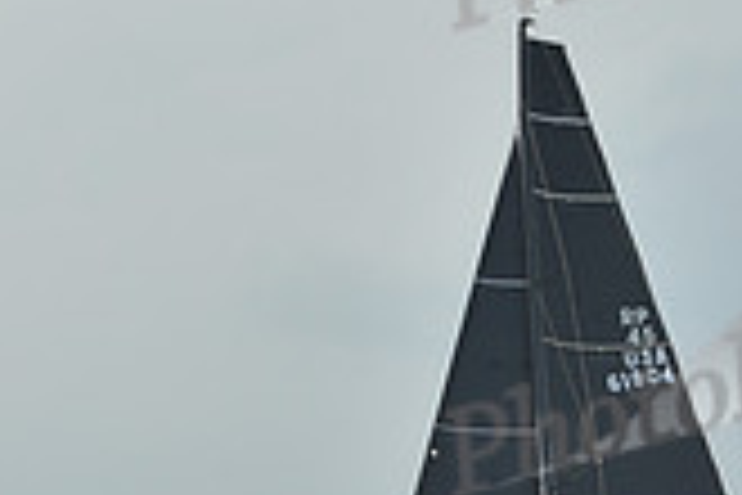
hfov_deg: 8.4
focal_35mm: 246
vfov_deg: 5.6
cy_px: 209
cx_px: 216
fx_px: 5070
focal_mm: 70
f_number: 8
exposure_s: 1/800
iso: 250
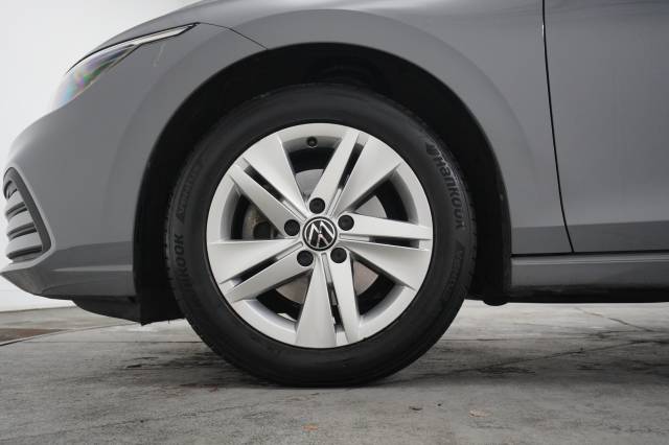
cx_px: 334
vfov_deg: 39.9
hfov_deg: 57.2
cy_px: 222
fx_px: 613
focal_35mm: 33
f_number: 4
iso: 2500
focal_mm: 22
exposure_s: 1/200
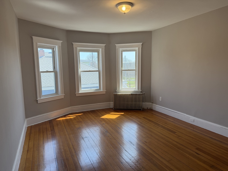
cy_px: 86
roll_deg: +1.7
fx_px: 158
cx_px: 114
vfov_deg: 56.8
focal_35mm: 24
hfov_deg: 71.6
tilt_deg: -5.8
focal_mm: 6.76
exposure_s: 1/510
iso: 100
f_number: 1.78
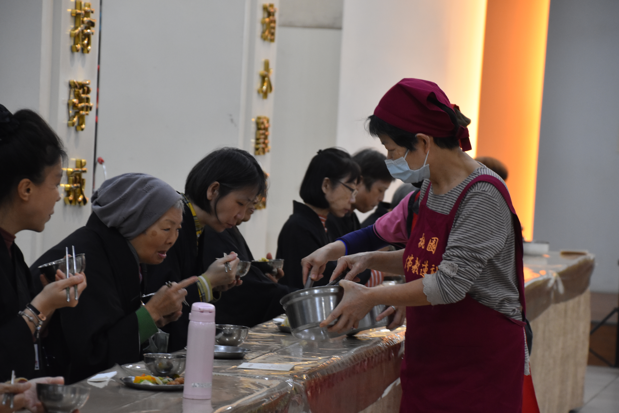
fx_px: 2708
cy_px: 206
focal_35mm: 158
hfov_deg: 13.0
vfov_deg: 8.7
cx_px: 310
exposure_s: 1/100
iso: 1600
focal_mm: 105
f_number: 5.6
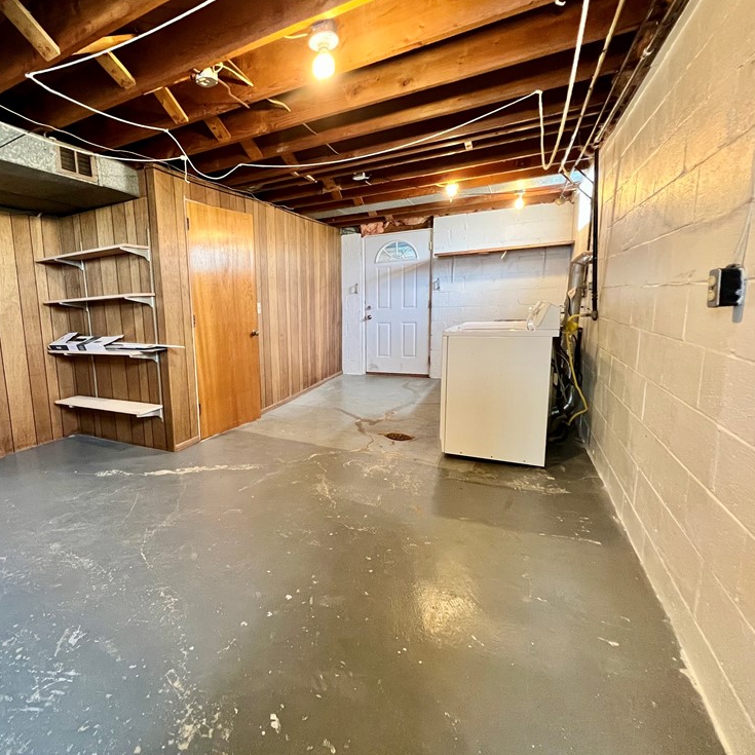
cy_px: 365
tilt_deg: -9.2
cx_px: 253
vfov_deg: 87.4
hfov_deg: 84.5
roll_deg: +1.7
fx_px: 395
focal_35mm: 16
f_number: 1.8
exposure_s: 1/60
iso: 500
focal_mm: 1.57
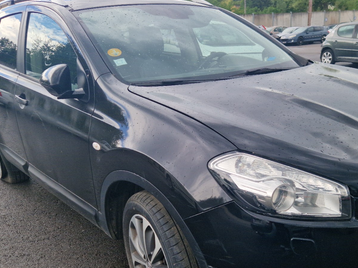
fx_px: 383
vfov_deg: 38.2
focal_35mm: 37
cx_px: 210
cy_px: 179
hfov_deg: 49.9
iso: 50
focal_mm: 5.4
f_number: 1.8
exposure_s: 1/625
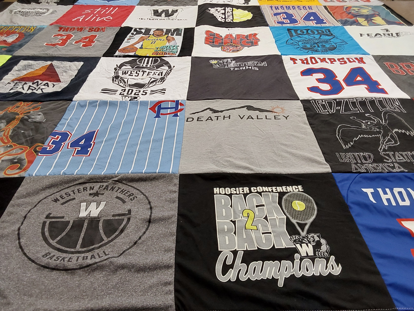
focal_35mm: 28
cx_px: 207
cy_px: 156
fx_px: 335
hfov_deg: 63.4
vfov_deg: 49.7
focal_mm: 2.91
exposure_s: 1/60
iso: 100
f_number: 1.9
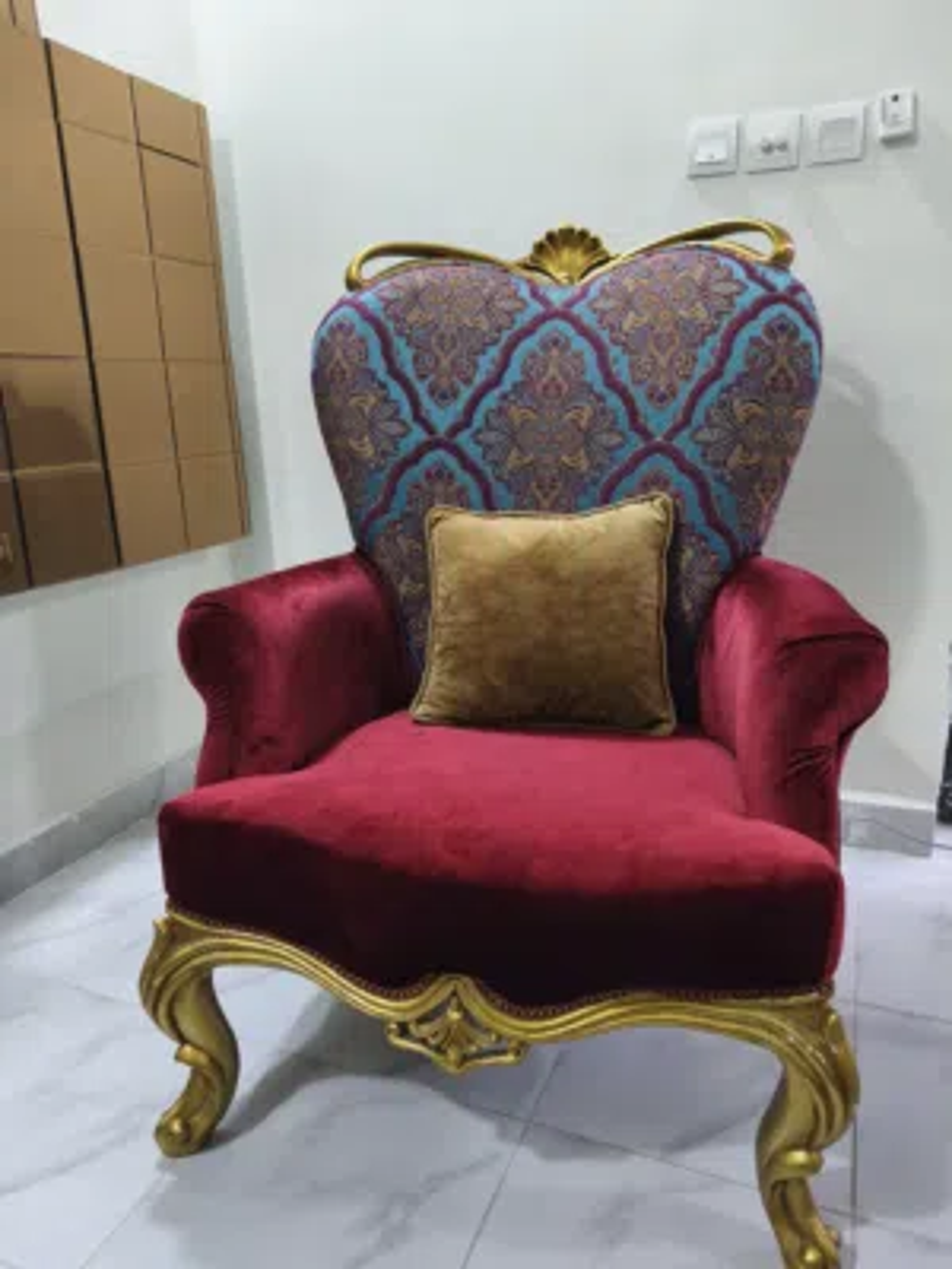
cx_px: 476
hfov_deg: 58.9
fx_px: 843
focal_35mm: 23
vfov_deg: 73.9
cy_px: 634
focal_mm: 6.18
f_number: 1.65
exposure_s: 1/50
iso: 800
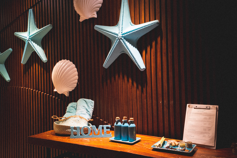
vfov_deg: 35.2
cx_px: 109
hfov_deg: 50.9
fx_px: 249
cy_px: 73
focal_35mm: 38
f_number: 4
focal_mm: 35
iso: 1000
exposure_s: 1/15
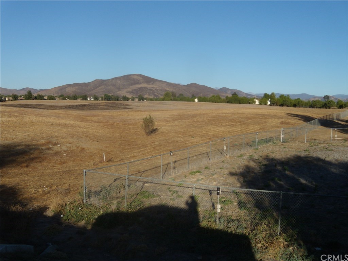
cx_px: 174
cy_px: 130
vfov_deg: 39.7
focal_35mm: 36
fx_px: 362
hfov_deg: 51.4
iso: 80
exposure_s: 1/250
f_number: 8.5
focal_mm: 6.4
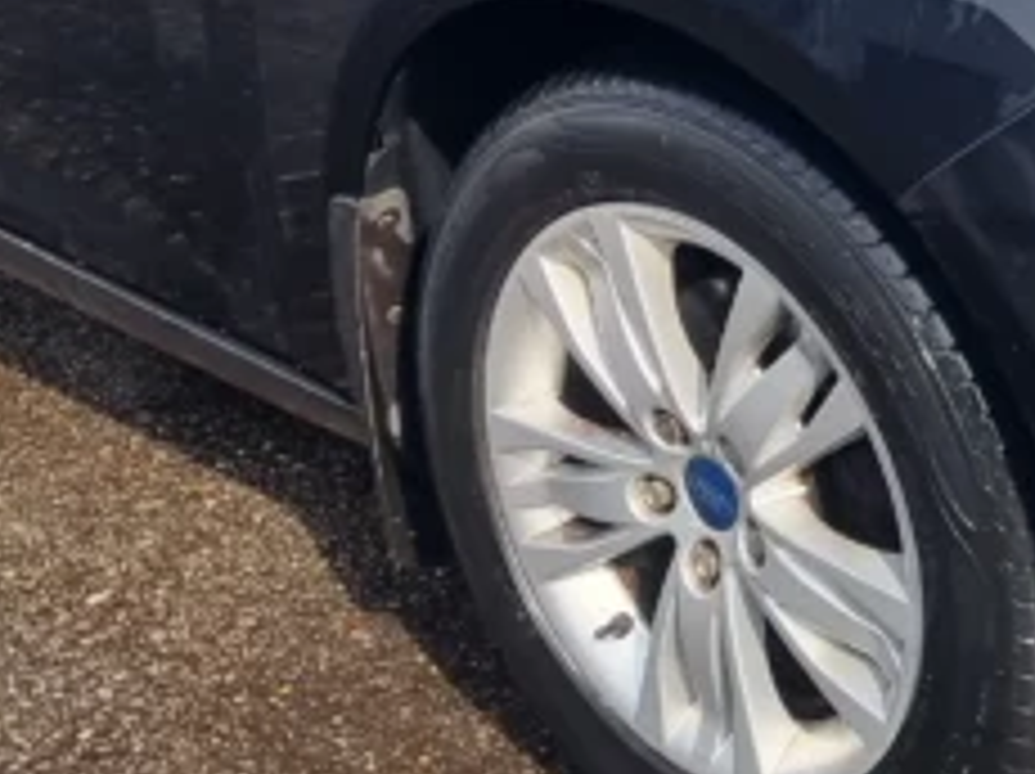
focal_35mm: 116
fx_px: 3465
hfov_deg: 16.6
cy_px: -189
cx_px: 1030
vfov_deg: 12.4
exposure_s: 1/1120
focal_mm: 5.4
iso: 50
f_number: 1.8
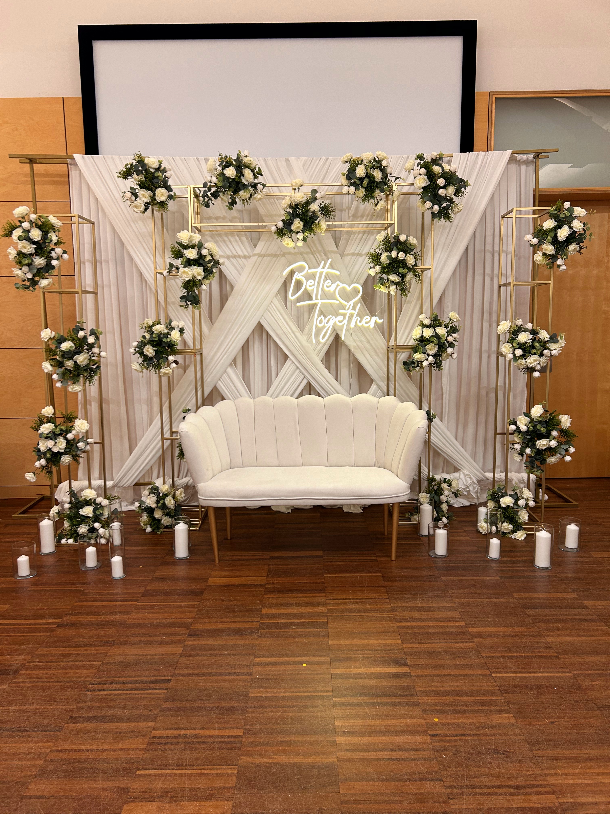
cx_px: 305
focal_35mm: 26
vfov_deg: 67.3
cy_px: 407
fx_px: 611
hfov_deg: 53.1
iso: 100
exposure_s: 1/50
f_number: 1.5
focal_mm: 5.7
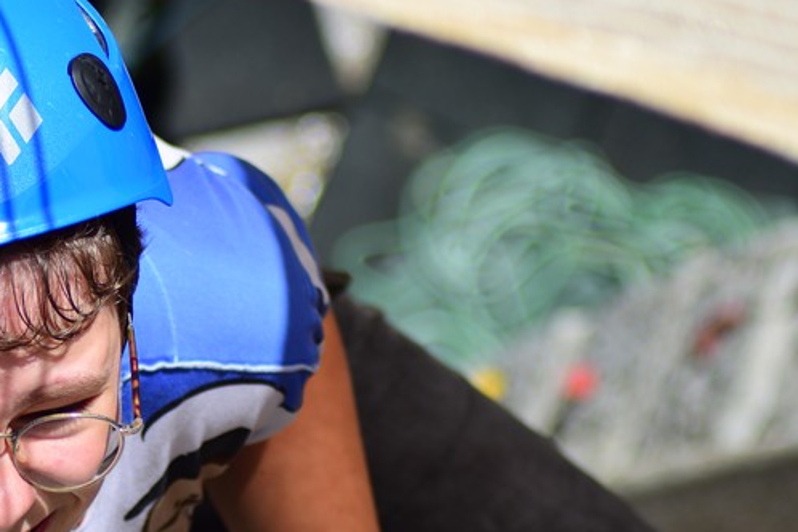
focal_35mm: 216
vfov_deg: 6.4
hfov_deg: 9.5
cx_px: 45
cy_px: 454
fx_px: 4788
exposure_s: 1/1000
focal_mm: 70
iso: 100
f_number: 4
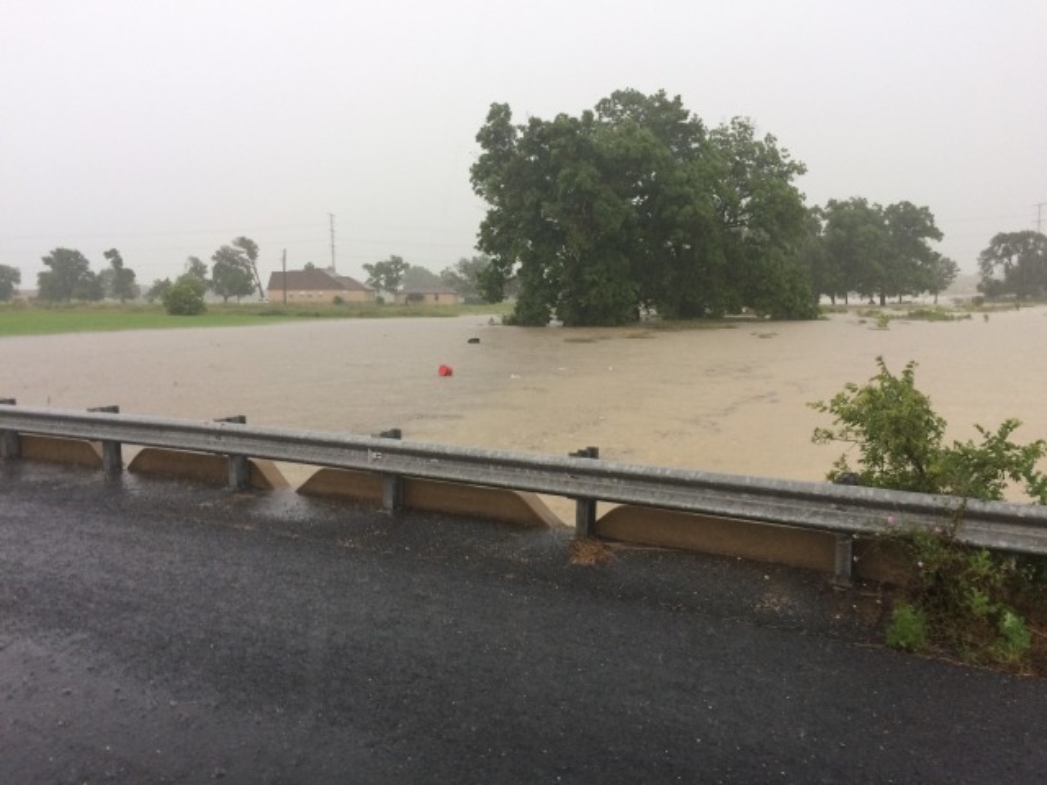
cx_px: 524
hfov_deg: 61.7
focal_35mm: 29
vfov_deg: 48.2
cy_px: 392
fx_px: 877
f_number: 2.2
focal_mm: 4.15
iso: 64
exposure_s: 1/30
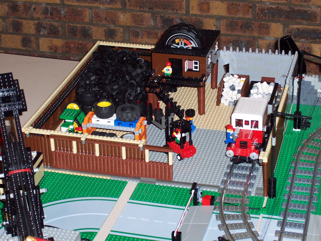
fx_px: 825
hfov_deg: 22.0
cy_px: 120
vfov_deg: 16.6
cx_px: 160
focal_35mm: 89
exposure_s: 1/90
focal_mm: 13.5
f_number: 4.1
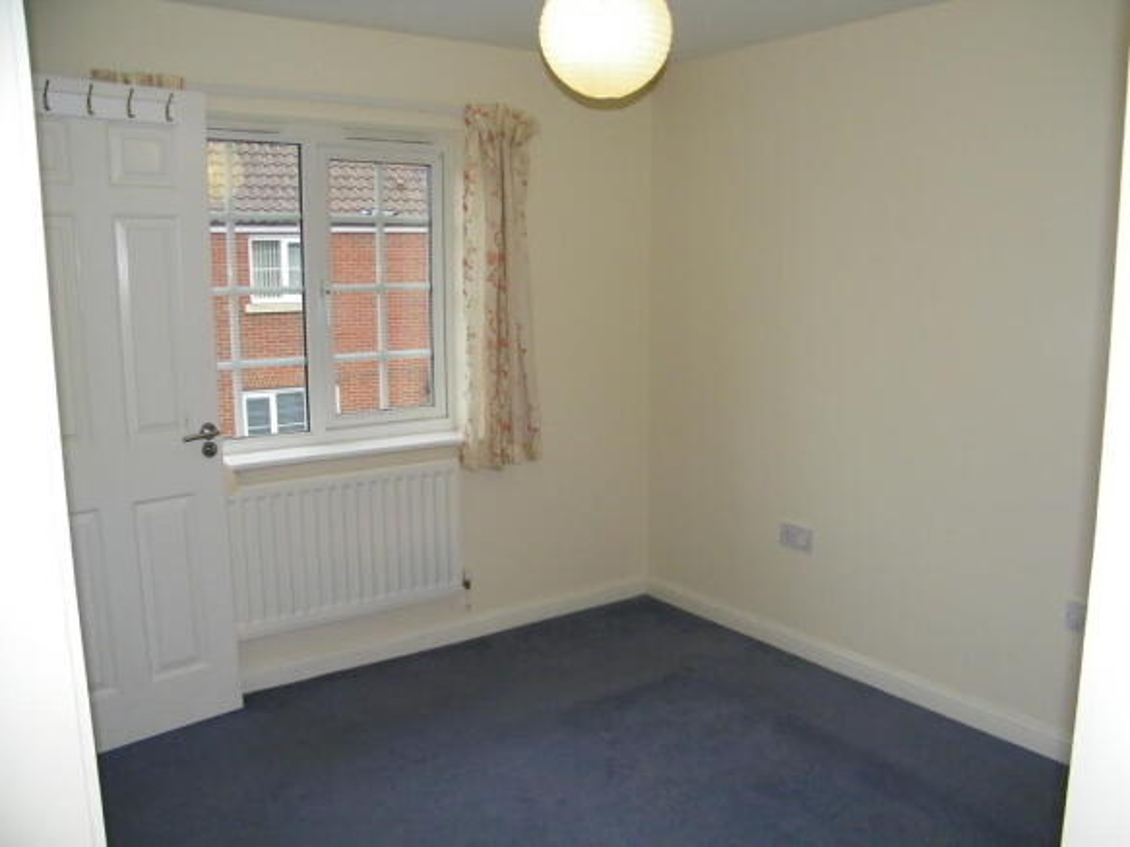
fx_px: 914
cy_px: 424
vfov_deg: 49.7
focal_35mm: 28
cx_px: 565
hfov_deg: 63.5
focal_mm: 5
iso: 200
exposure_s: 1/30
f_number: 3.5
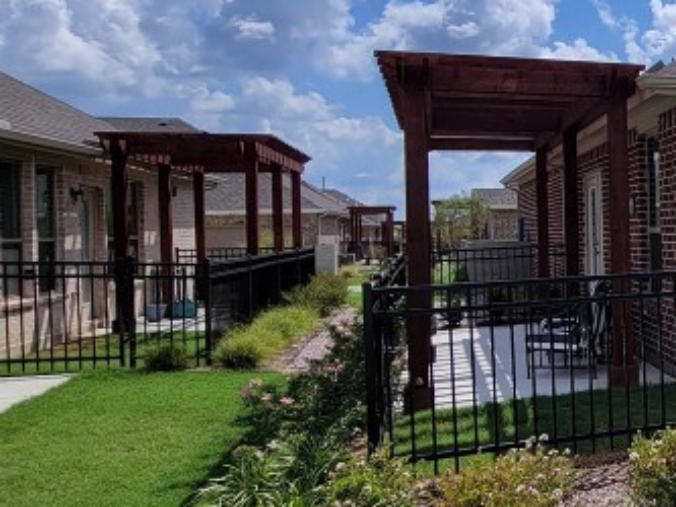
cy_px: 209
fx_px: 781
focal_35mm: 40
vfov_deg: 35.9
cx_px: 804
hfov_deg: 36.5
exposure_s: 1/2913
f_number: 2.2
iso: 50
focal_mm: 2.2
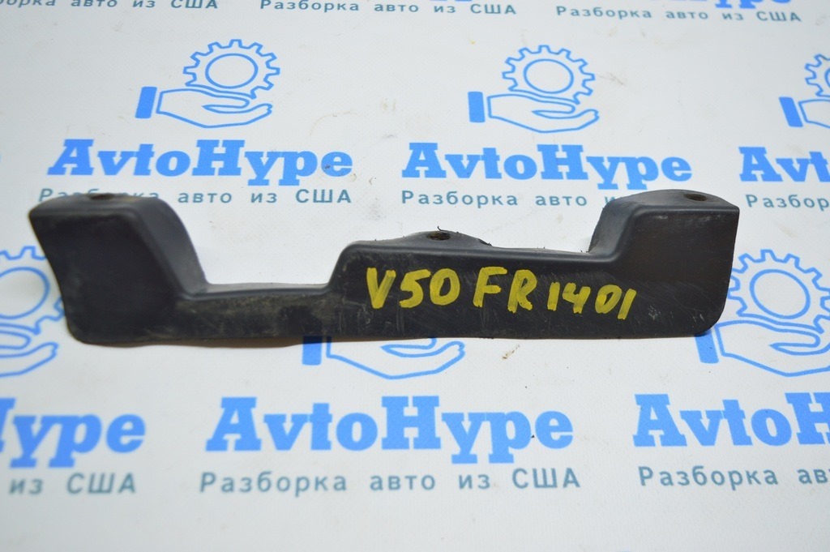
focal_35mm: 38
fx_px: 864
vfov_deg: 35.4
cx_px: 415
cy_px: 276
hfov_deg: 51.3
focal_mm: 25
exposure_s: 1/50
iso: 400
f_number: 4
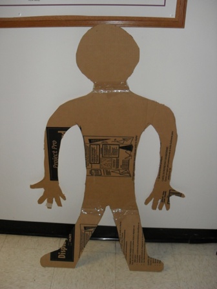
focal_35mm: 35
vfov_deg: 52.6
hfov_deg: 40.7
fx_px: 293
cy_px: 144
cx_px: 108
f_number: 2.8
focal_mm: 6.2
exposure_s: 1/45
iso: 200
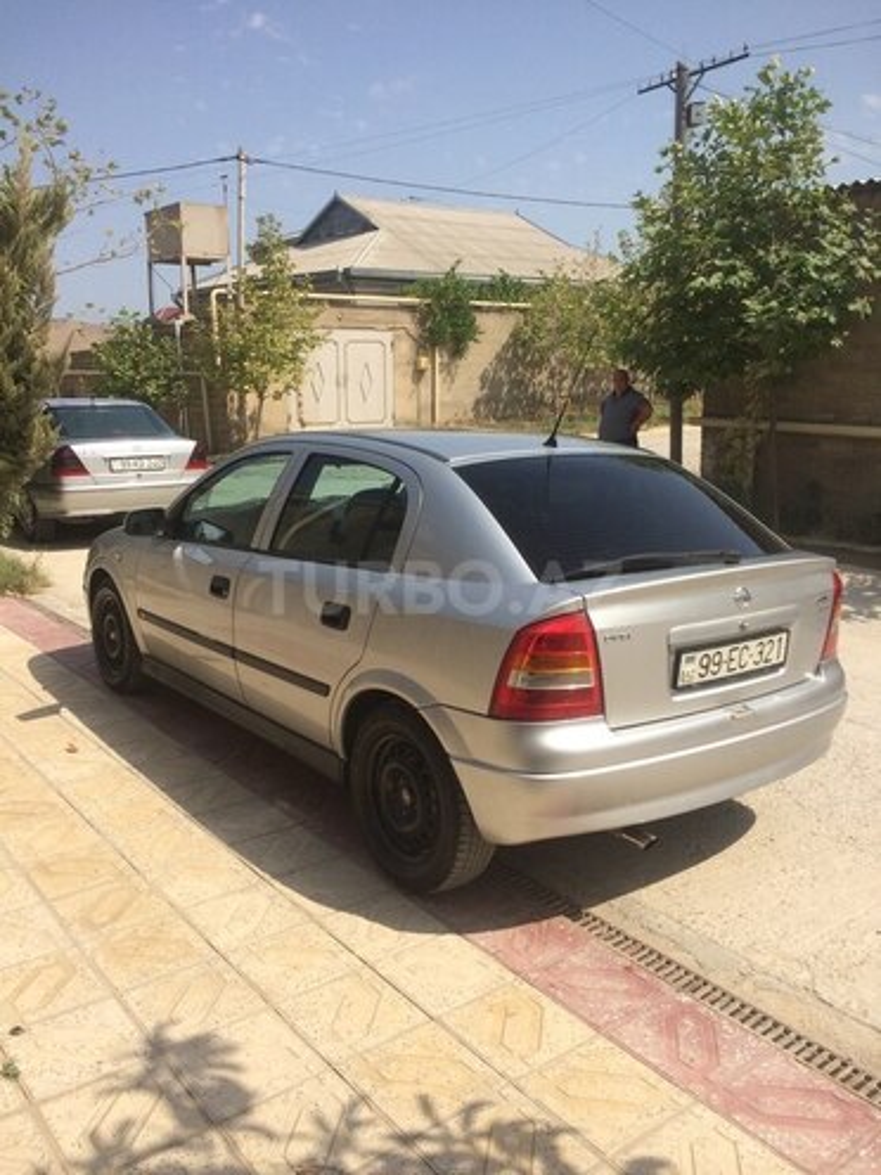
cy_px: 588
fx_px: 984
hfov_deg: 48.2
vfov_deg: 61.7
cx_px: 440
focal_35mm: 29
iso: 32
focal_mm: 4.15
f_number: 2.2
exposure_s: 1/2740
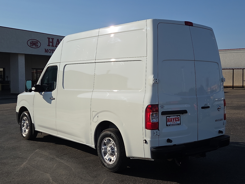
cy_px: 92
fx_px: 318
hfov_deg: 42.1
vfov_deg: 32.2
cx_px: 122
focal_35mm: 45
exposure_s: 1/10000
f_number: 1.8
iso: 65
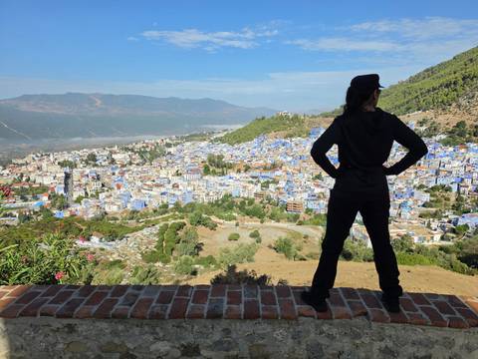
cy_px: 180
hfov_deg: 73.9
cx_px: 239
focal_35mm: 23
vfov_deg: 58.9
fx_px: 318
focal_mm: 6.5
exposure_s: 1/7939
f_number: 1.4
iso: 50
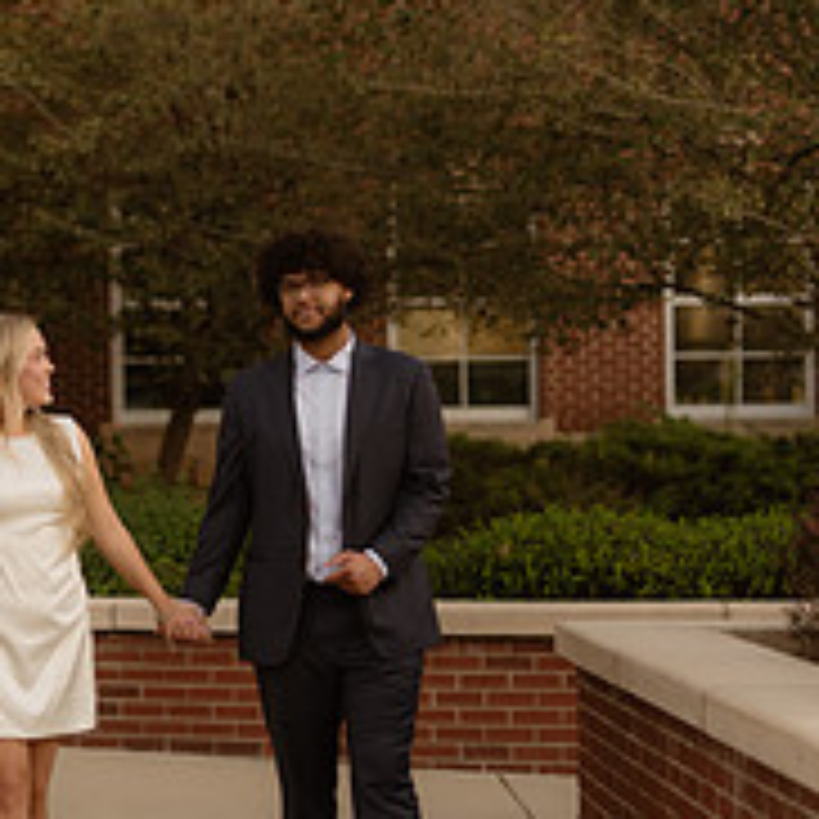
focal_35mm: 105
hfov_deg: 16.5
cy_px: 428
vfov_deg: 16.6
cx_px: 171
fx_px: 2811
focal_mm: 50
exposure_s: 1/320
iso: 250
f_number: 1.4
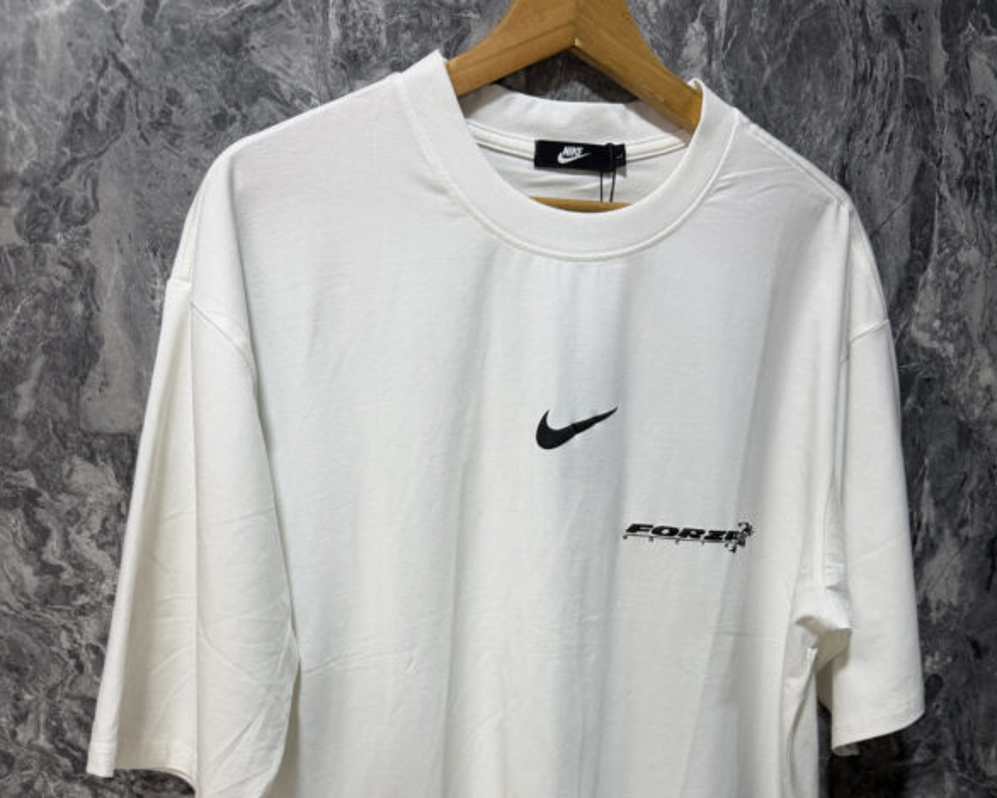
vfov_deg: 43.9
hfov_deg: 55.7
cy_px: 621
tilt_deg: -16.0
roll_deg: -0.6
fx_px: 944
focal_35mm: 32
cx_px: 507
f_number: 1.78
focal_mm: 6.76
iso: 125
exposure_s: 1/60
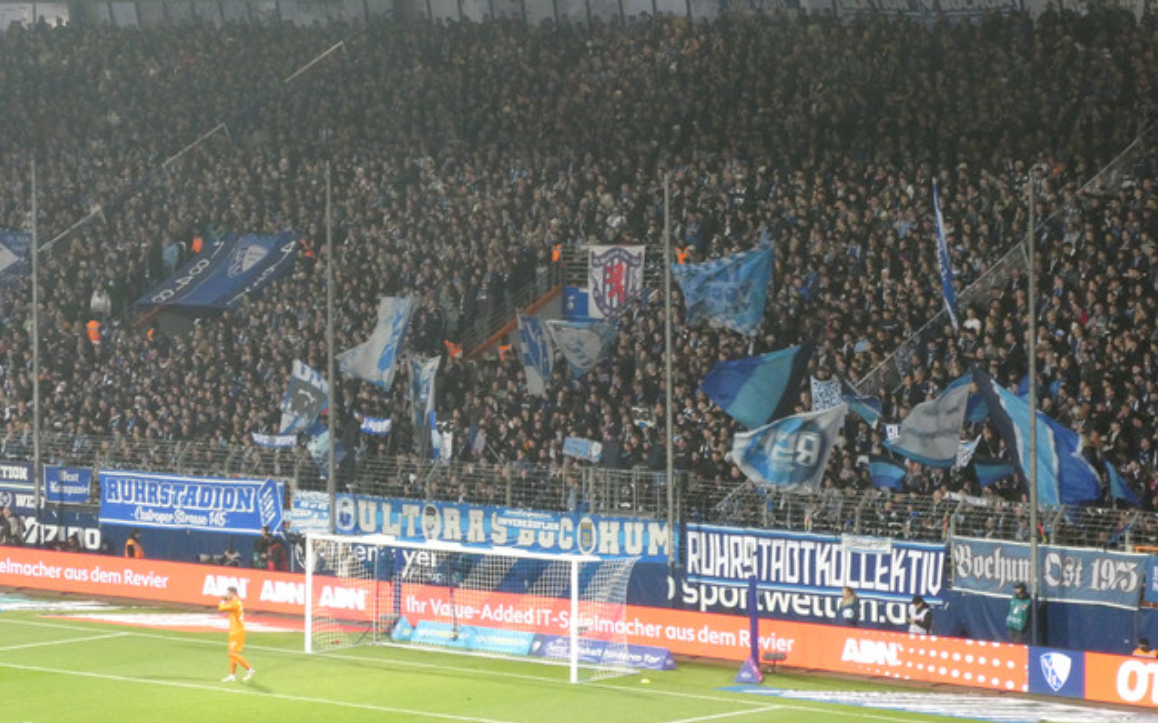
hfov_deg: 14.5
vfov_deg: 9.1
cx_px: 579
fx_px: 4543
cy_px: 401
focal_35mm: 144
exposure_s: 1/80
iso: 1000
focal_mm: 24.2
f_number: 5.3
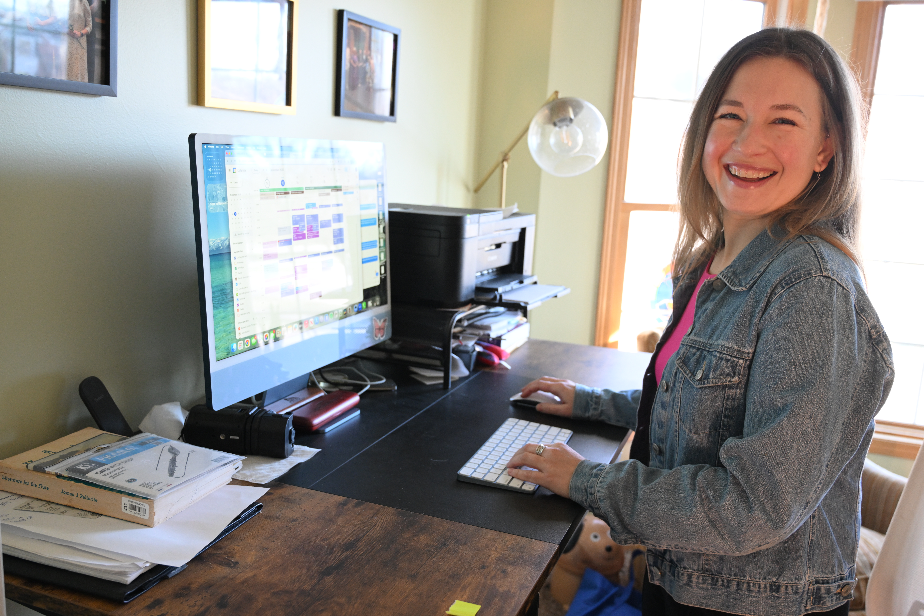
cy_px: 308
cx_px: 462
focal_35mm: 32
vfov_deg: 40.5
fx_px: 834
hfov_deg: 58.0
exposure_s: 1/80
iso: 2000
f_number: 4.5
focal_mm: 32.5
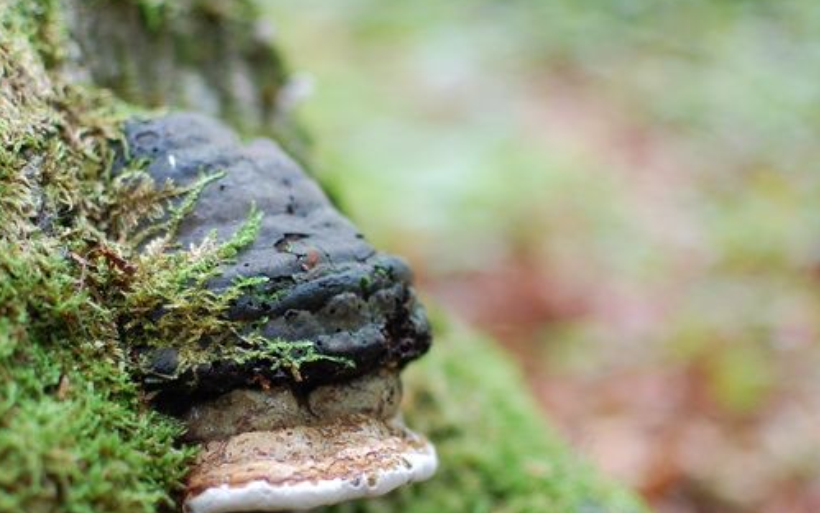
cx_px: 287
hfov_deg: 26.4
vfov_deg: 16.8
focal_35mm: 78
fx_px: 1738
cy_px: 324
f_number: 1.8
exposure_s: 1/125
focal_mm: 35
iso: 400
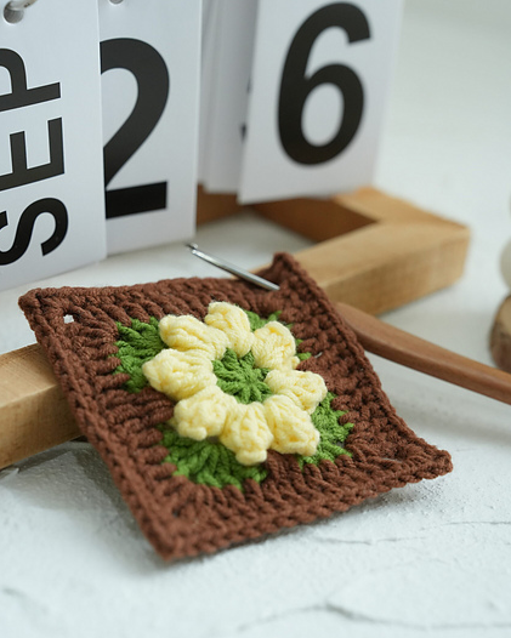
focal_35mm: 80
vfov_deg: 23.8
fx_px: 1512
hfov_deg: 19.2
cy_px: 319
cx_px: 256
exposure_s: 1/320
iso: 3200
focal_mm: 70
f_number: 6.3
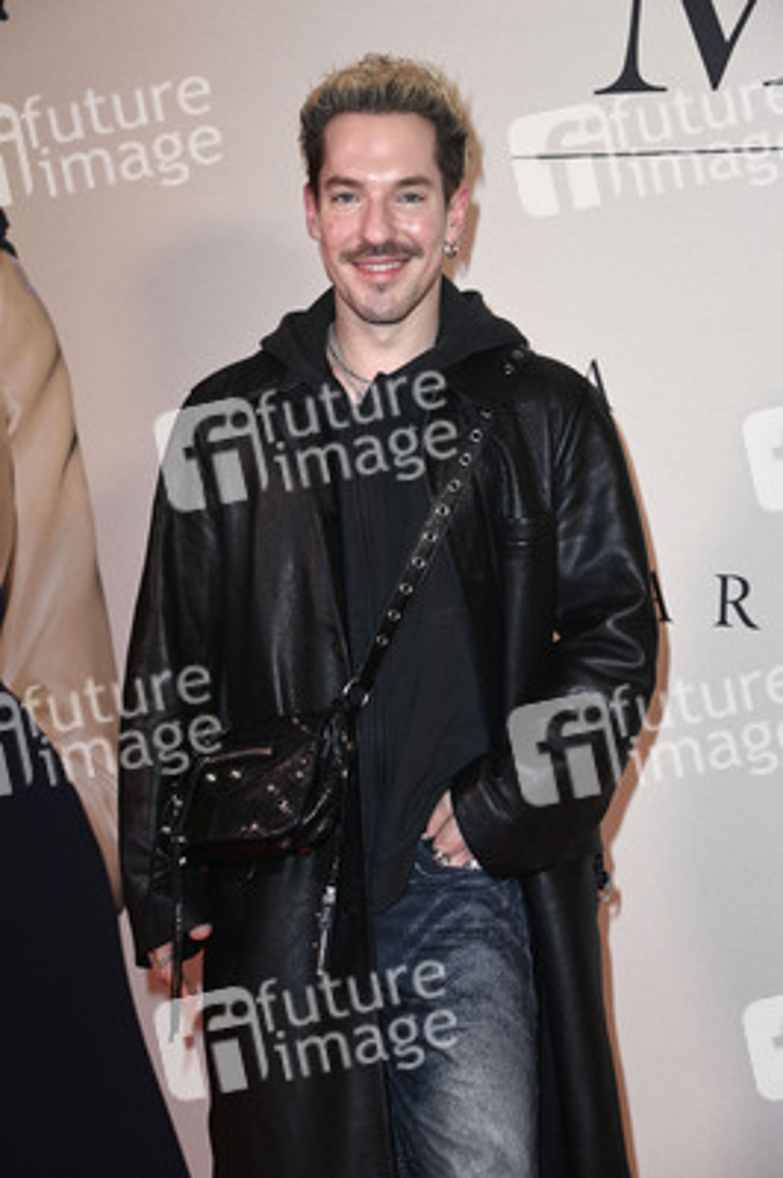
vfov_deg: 22.6
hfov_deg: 15.2
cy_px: 589
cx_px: 392
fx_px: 2941
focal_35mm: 90
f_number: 5.6
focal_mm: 90
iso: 800
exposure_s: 1/200
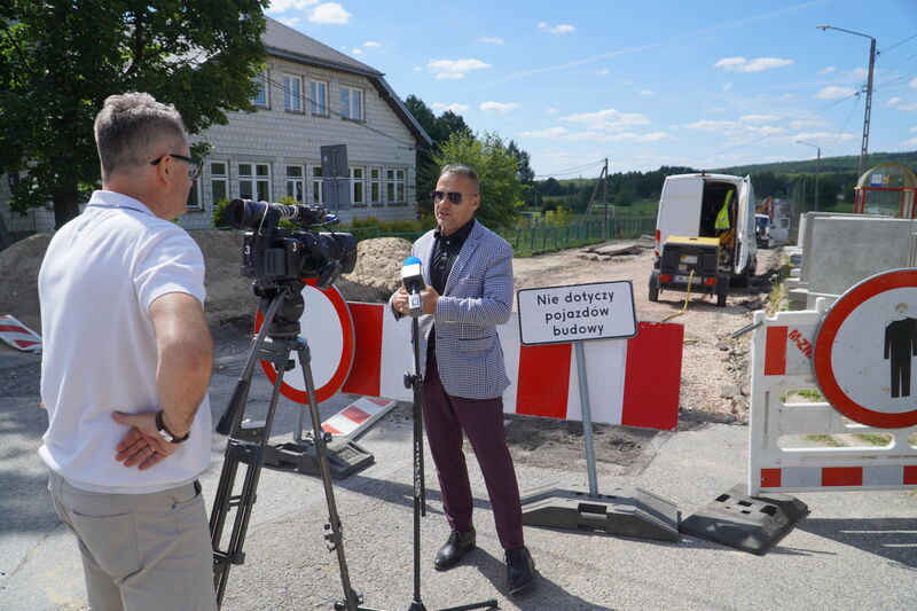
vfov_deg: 47.9
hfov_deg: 67.4
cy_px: 306
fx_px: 688
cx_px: 458
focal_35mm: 27
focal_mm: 18
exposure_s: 1/800
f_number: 4.5
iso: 100
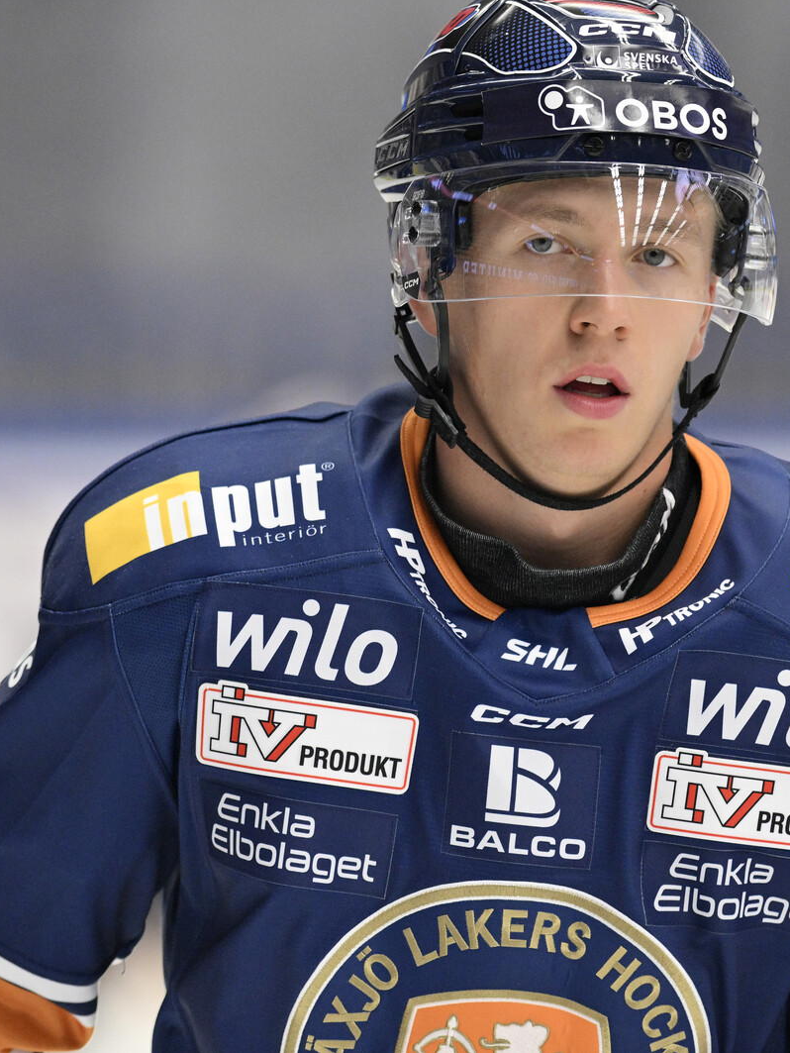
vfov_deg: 4.6
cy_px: 526
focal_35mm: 434
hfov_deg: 3.4
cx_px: 481
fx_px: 13198
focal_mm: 300
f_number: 2.8
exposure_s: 1/1000
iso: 3200
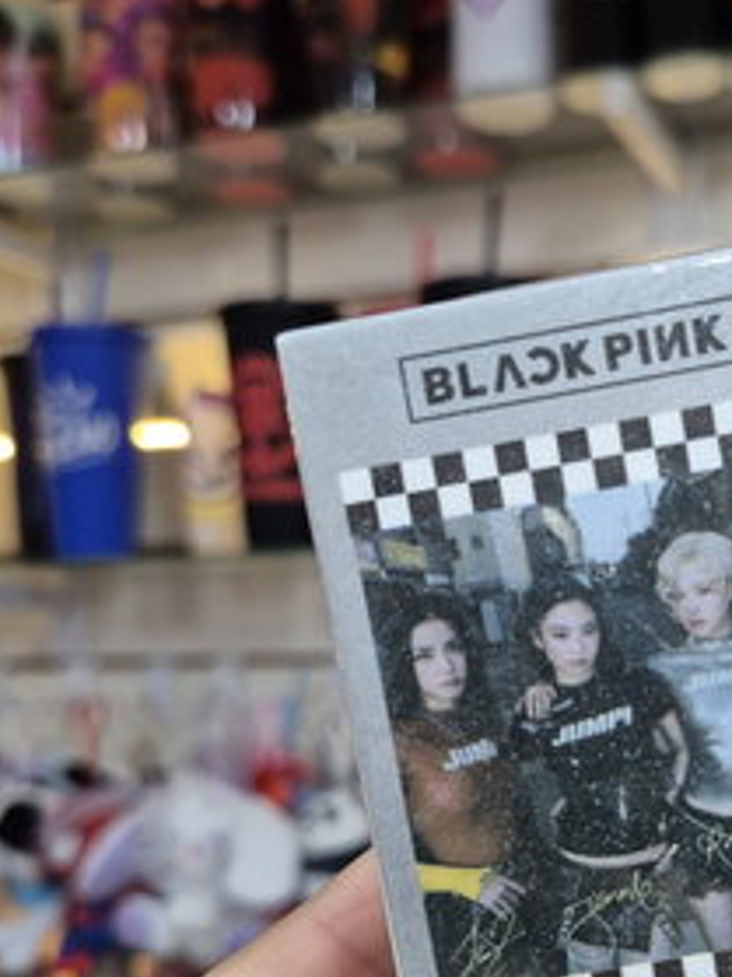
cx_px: 620
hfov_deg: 31.7
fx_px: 1242
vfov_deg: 42.2
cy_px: 678
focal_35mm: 44
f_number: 1.8
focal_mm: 5.4
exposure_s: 1/100
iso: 320
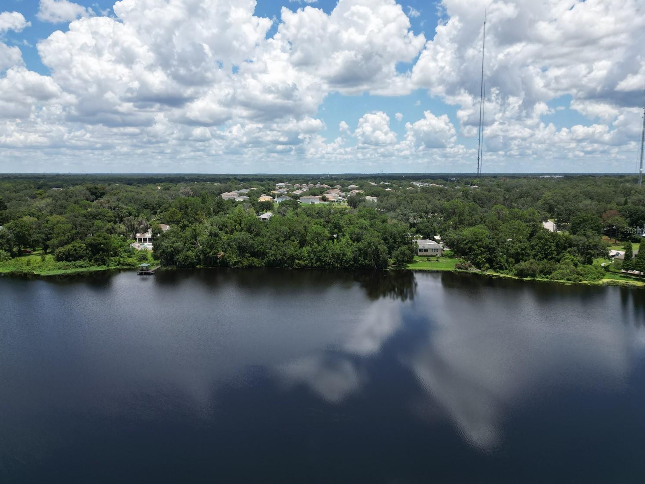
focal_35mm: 26
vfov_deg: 53.0
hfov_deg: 67.3
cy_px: 230
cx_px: 316
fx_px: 484
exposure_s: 1/3200
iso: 110
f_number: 1.7
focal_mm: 6.72
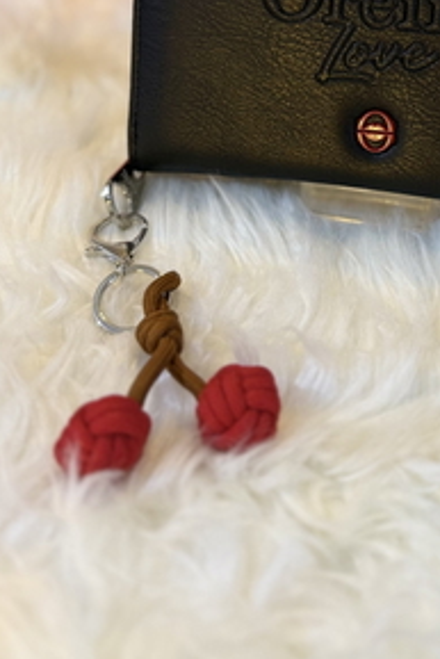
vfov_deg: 39.4
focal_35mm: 46
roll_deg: -2.5
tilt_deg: -29.4
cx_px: 381
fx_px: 842
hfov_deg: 28.3
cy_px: 58
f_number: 1.78
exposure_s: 1/64
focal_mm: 6.76
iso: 200
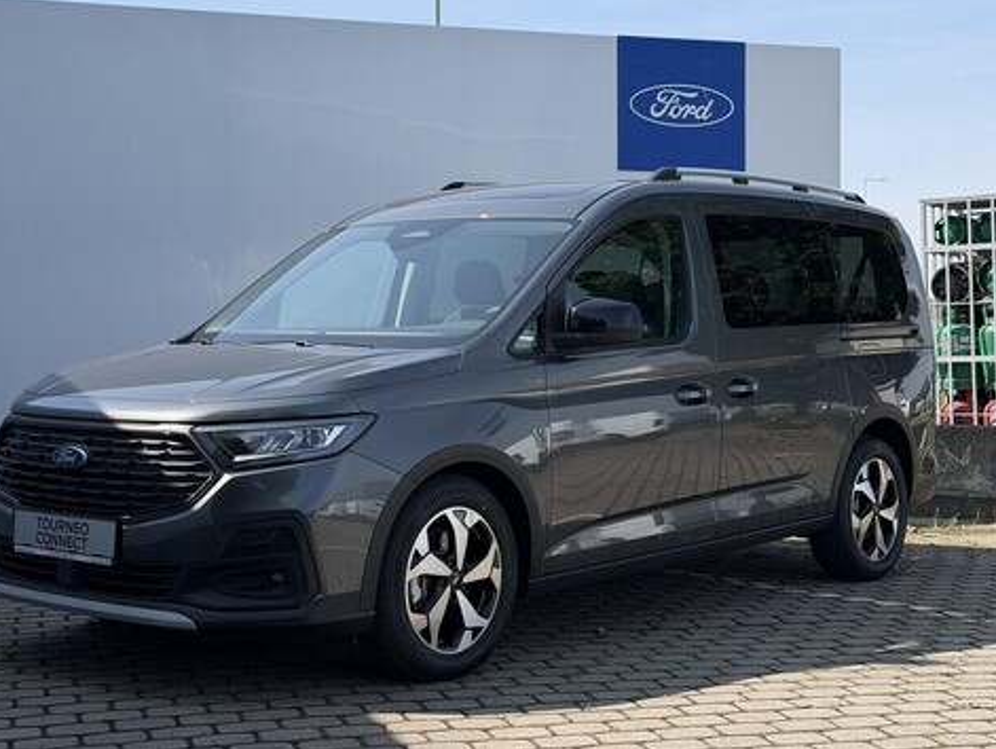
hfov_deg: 34.3
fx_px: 1613
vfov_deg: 26.1
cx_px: 467
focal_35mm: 56
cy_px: 318
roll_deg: +1.5
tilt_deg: +1.2
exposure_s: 1/3704
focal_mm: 6.76
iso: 64
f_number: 1.78
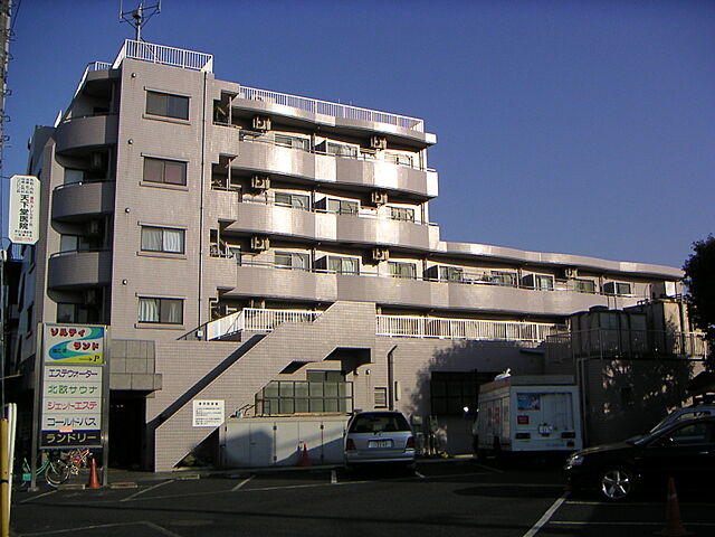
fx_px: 764
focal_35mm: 37
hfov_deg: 50.1
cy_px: 268
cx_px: 358
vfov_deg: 38.7
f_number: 6.7
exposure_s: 1/350
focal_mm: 4.8
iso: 64
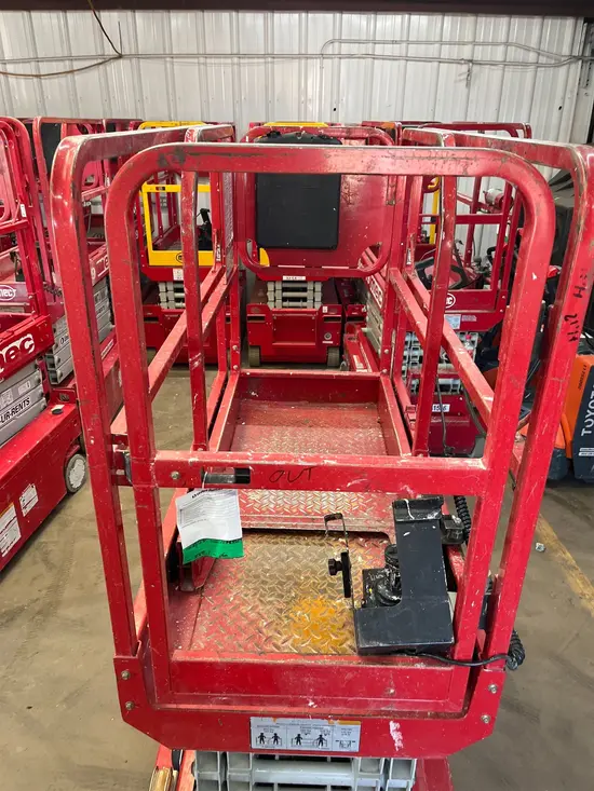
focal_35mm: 26
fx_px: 595
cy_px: 396
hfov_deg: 53.1
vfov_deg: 67.3
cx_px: 297
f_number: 1.6
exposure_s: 1/60
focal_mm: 5.1
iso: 125
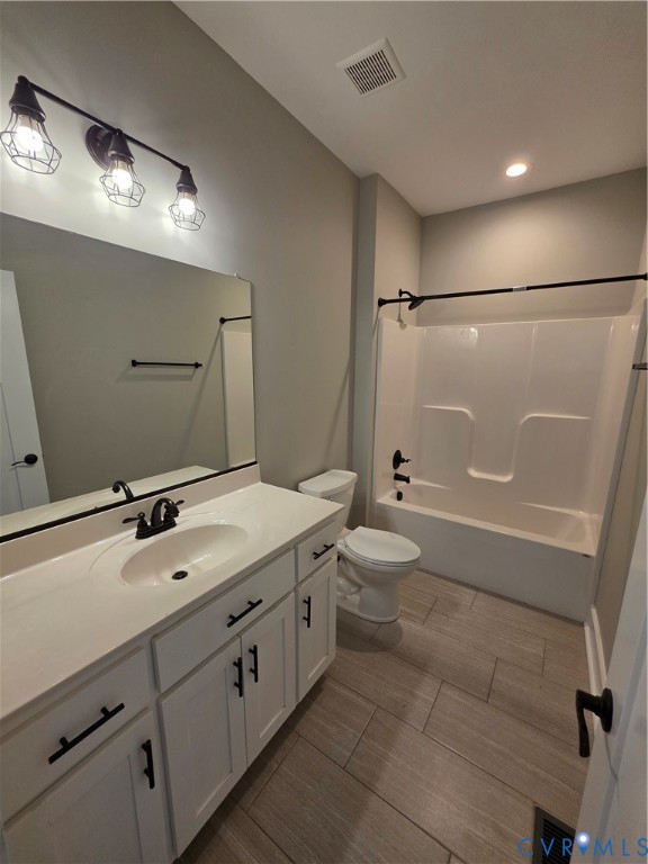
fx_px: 324
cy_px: 432
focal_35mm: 13
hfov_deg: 89.9
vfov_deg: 106.2
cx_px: 324
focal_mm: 2.2
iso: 160
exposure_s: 1/120
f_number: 1.9
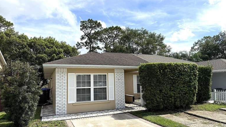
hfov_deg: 69.9
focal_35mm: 27
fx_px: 162
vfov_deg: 42.8
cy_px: 71
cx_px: 114
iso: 80
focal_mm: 6.76
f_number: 1.78
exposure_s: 1/6711
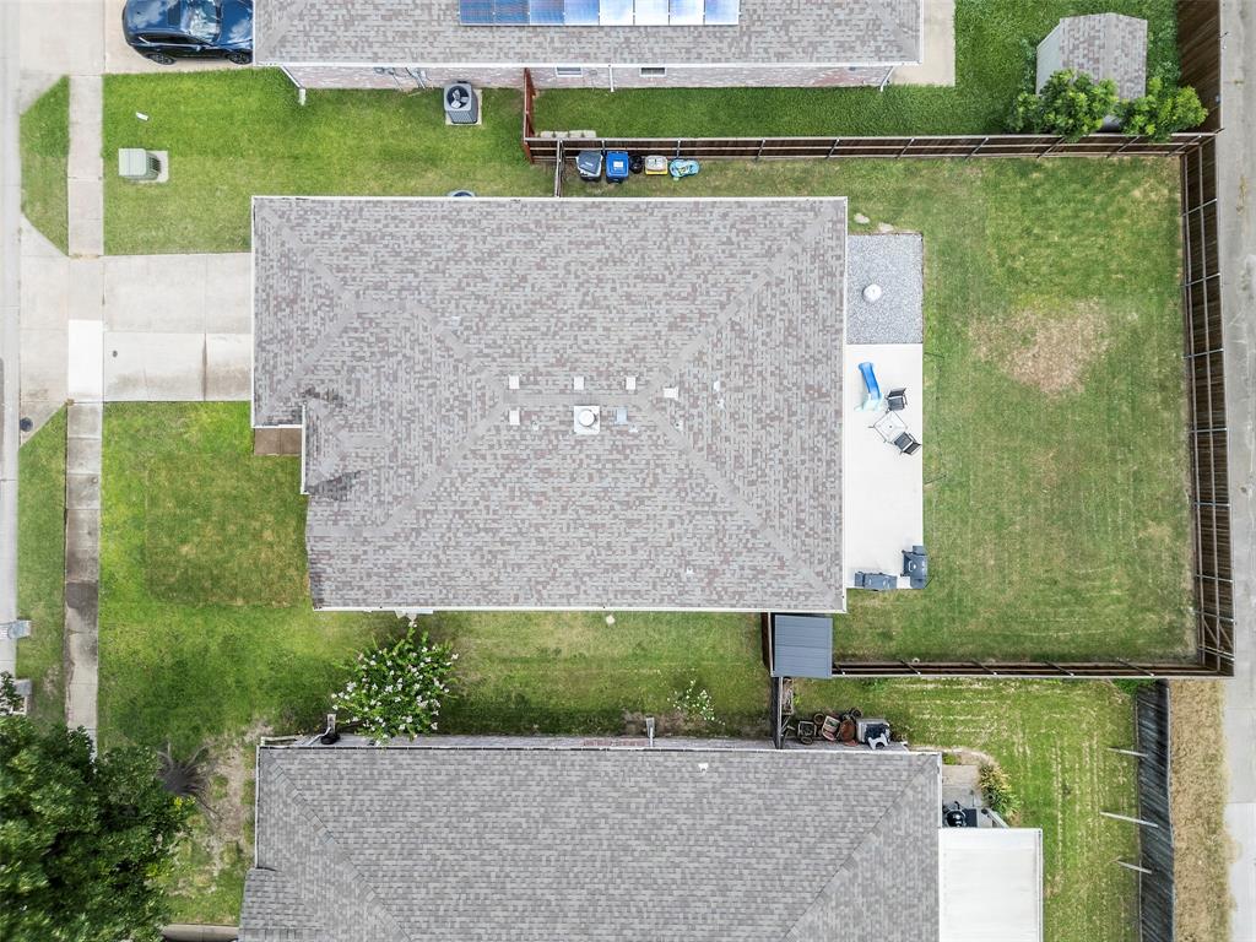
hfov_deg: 71.6
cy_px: 471
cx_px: 628
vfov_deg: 56.8
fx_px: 871
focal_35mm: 24
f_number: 1.7
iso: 120
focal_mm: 6.72
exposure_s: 1/1250
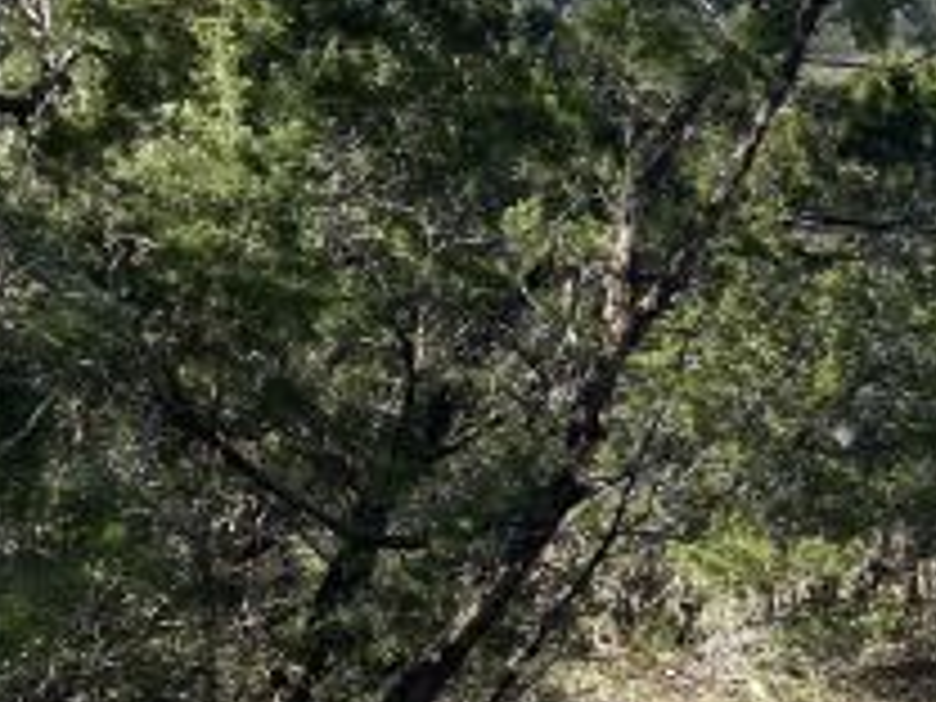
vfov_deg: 14.8
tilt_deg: -5.3
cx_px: 1562
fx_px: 2704
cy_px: 396
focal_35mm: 100
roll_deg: -1.7
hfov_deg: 17.0
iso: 32
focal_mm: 4.25
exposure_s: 1/1082
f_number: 1.8
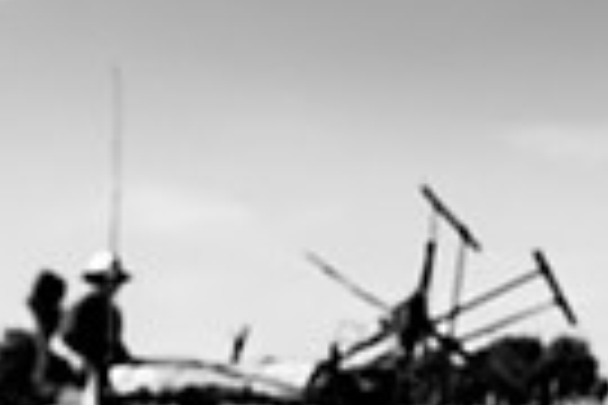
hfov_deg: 19.0
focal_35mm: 103
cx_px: 676
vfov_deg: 12.9
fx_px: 1739
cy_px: 506
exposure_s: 1/400
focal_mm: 24
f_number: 5.6
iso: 64
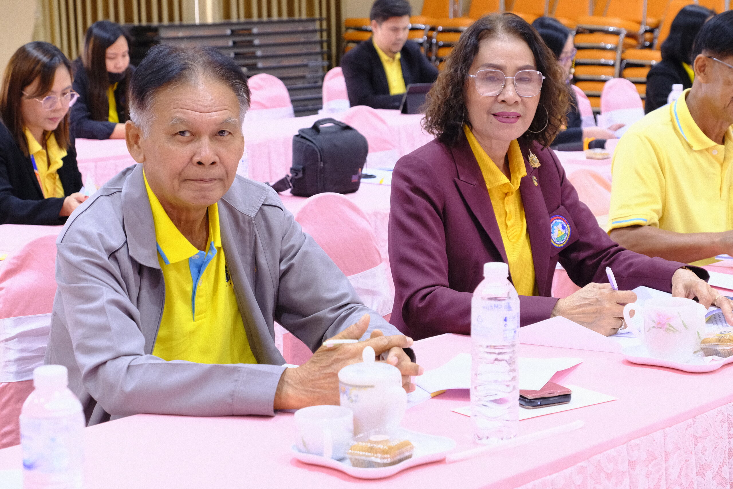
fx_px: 1507
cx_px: 366
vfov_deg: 18.4
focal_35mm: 74
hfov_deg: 27.3
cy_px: 244
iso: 1600
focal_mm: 49.4
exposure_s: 1/38
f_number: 5.6
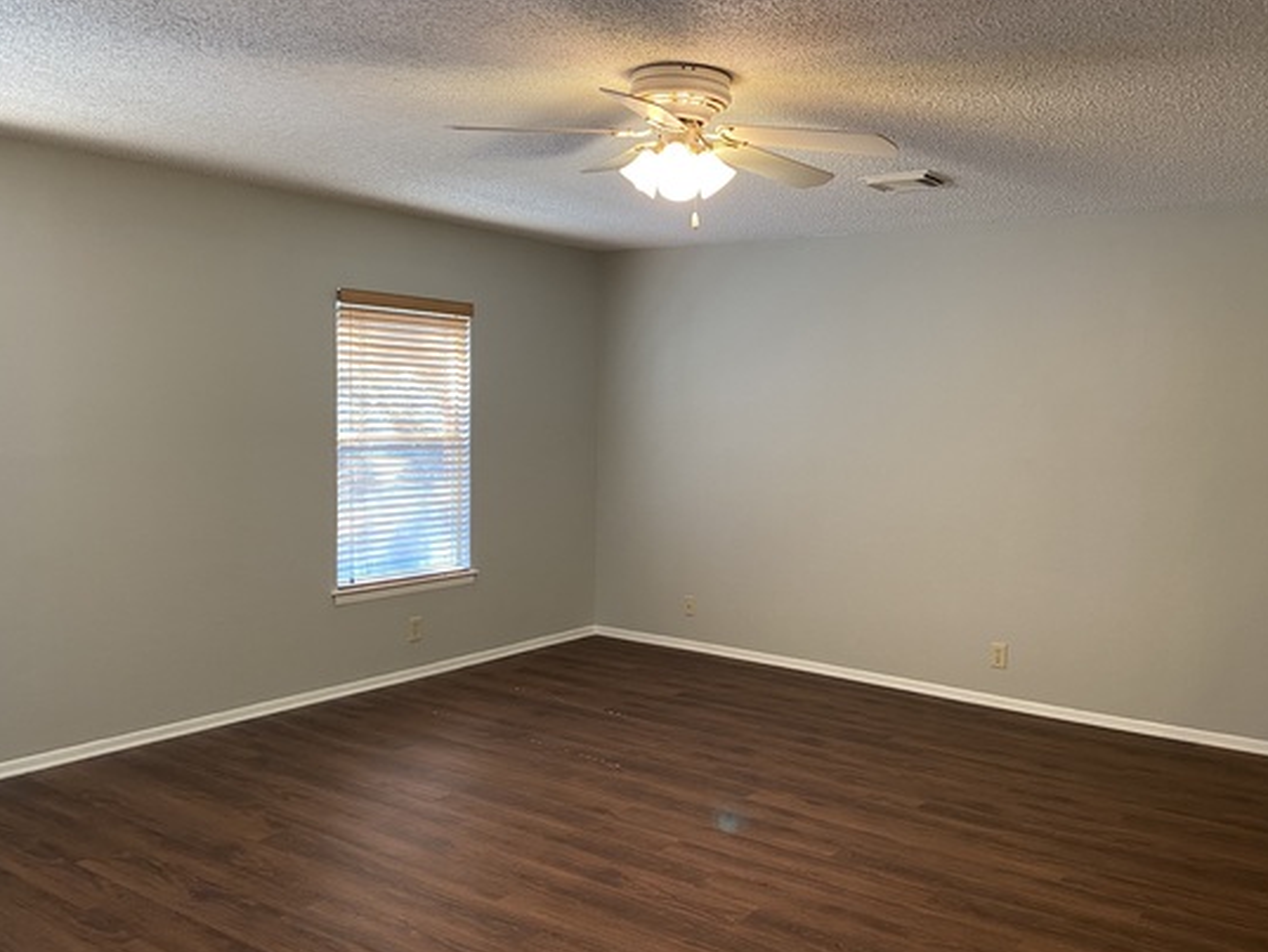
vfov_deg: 45.4
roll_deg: -1.6
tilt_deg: -4.1
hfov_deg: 58.2
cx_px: 697
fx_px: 1136
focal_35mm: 31
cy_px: 517
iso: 200
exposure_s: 1/60
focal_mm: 4.25
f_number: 1.8
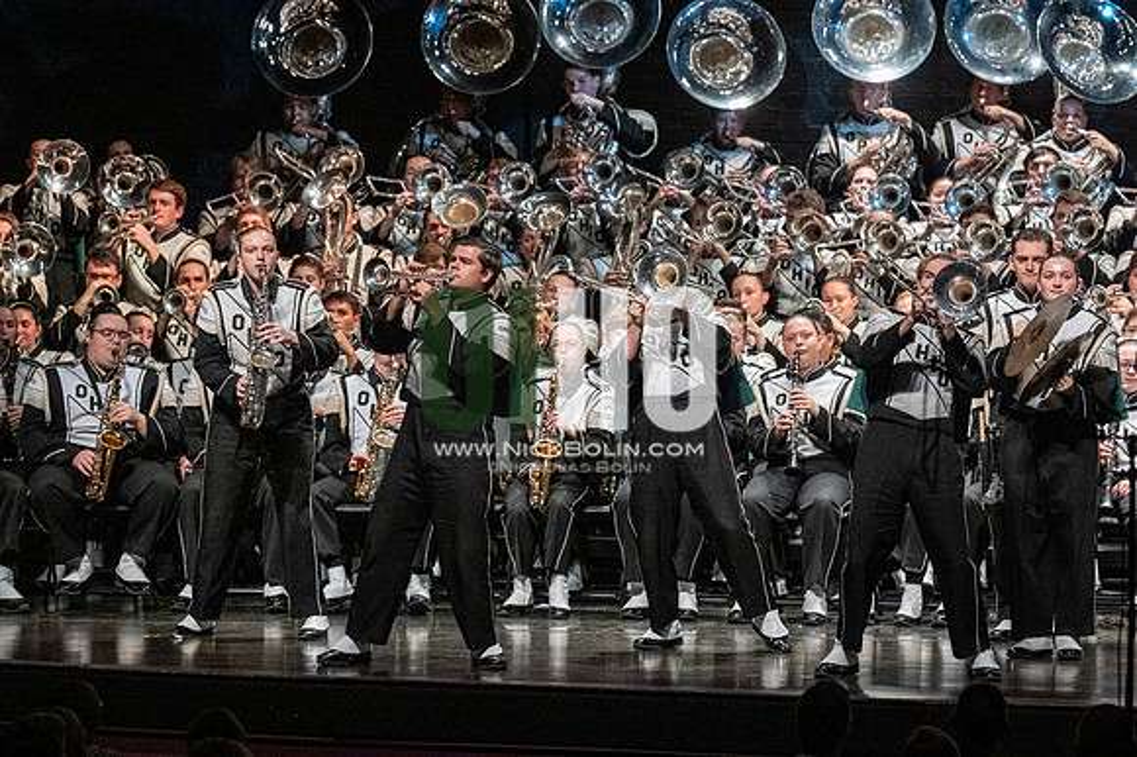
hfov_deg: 9.8
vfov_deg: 6.5
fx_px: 6628
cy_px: 378
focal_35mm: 210
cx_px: 568
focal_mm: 140
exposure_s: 1/500
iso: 4000
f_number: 4
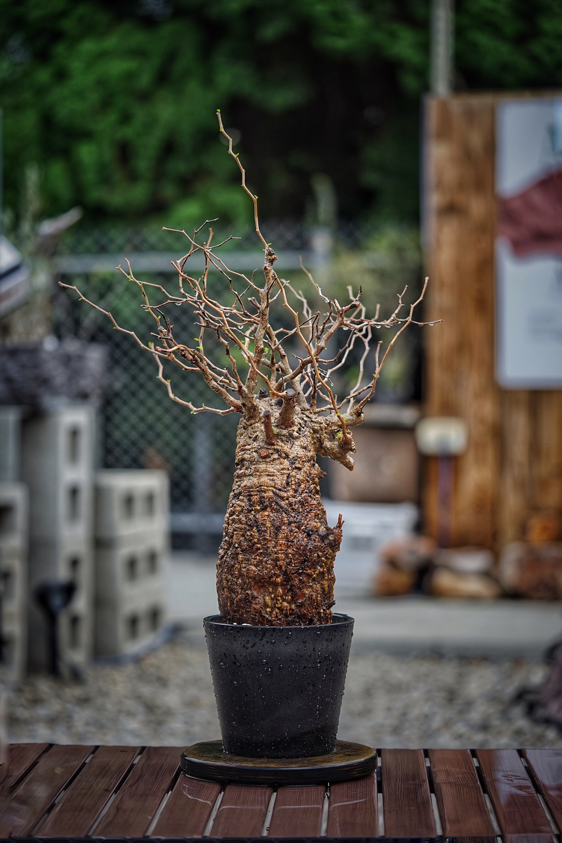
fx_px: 2107
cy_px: 422
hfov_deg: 15.2
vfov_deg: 22.6
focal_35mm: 90
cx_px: 281
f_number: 3.2
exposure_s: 1/1000
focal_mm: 90
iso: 320
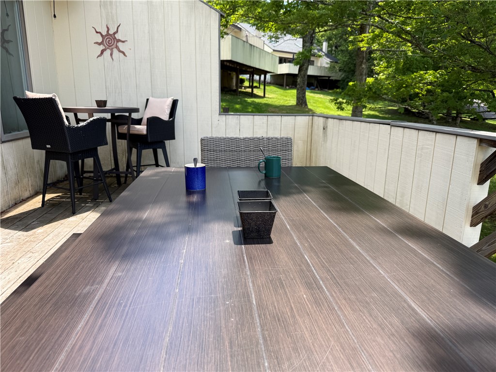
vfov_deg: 56.8
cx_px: 248
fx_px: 344
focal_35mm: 24
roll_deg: -1.1
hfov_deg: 71.6
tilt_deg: -13.1
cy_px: 186
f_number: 1.78
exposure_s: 1/649
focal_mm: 6.76
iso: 80
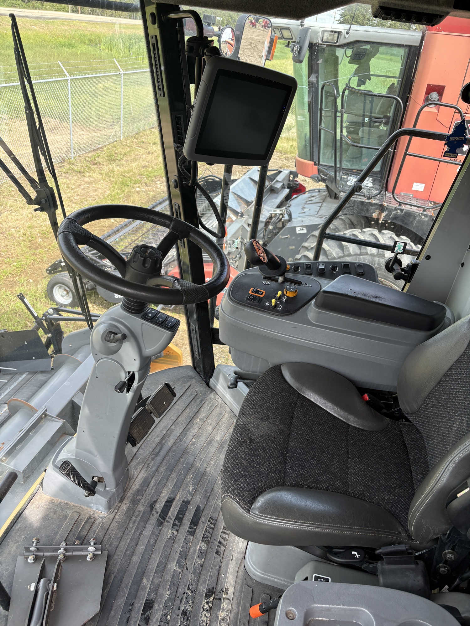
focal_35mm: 26
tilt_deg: -29.6
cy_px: 313
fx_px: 471
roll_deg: -9.2
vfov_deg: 67.3
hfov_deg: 53.1
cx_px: 235
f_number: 1.6
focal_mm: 5.96
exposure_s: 1/361
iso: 50
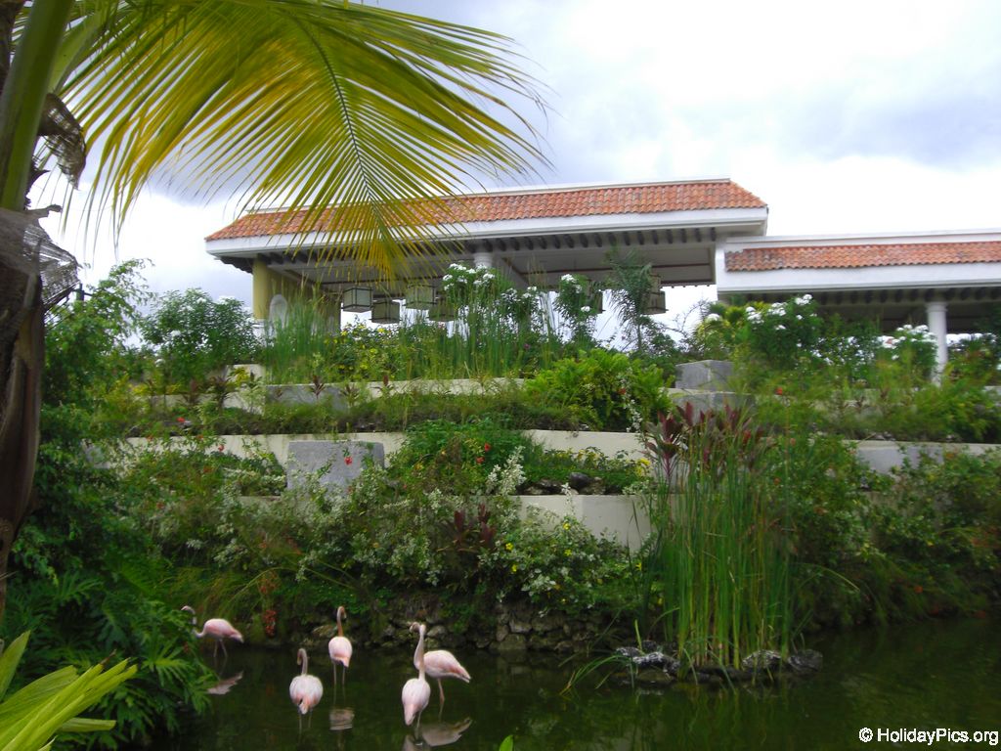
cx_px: 500
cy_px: 376
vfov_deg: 37.7
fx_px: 1099
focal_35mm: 38
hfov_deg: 49.0
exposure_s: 1/100
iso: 100
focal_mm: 6.2
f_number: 8
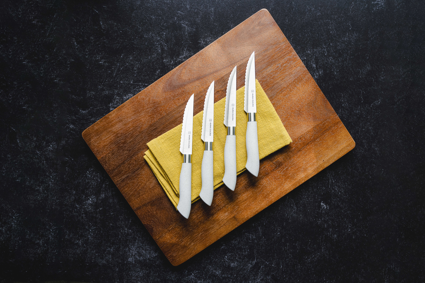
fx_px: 449
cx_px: 212
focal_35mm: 38
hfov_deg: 50.7
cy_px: 142
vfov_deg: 35.1
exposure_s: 1/500
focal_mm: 38
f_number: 4
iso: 400
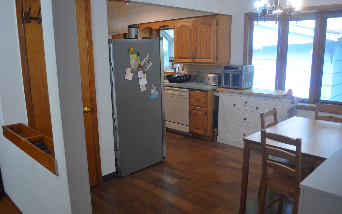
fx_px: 261
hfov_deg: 66.5
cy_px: 116
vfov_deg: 44.5
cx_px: 170
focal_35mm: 28
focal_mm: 18
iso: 400
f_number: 3.5
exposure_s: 1/40
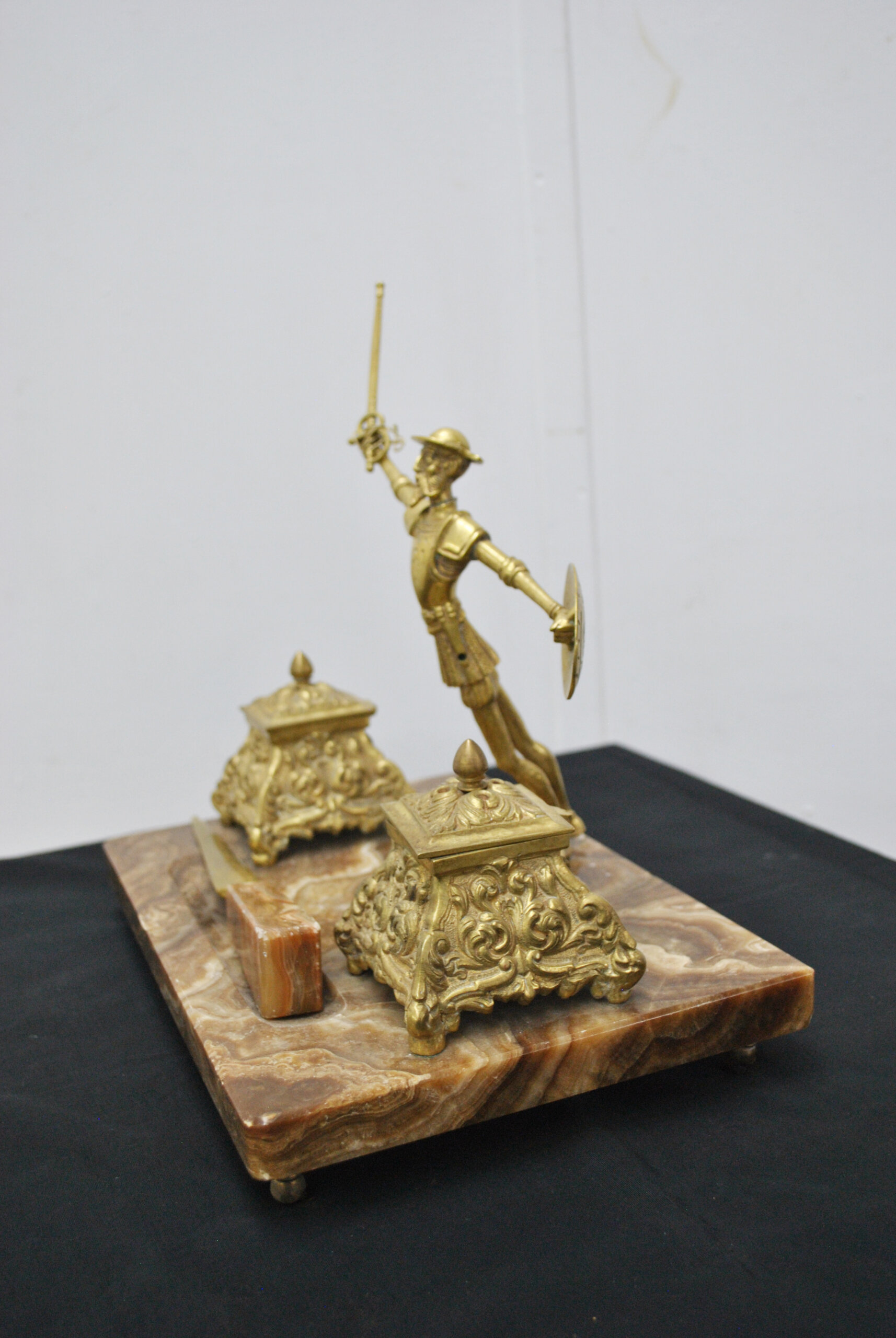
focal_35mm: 36
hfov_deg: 37.0
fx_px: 1340
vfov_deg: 53.1
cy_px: 669
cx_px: 448
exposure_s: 1/40
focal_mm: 24
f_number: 4
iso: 400
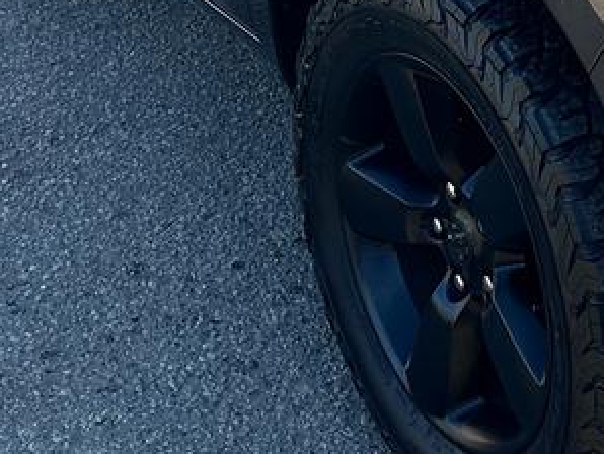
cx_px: 576
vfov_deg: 13.6
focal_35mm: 103
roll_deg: +2.2
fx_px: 1799
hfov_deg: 18.7
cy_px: -223
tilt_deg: -16.6
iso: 80
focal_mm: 6.86
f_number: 1.78
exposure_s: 1/1009
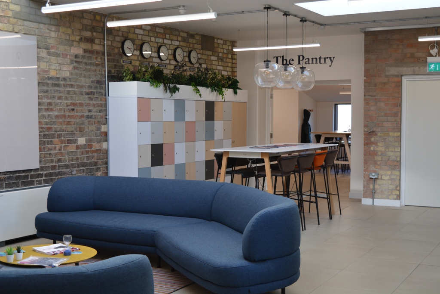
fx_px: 623
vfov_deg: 26.5
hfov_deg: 38.9
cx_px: 220
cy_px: 147
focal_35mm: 51
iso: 400
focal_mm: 34
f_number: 5.6
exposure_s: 1/125
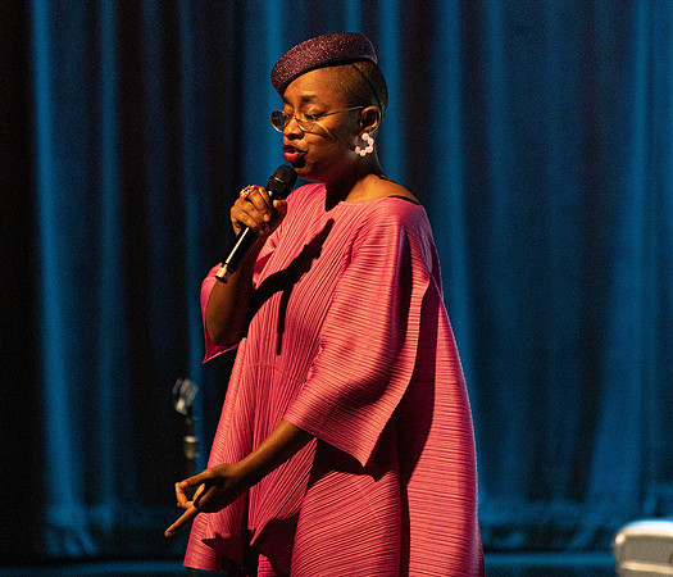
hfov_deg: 3.8
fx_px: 10251
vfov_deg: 3.2
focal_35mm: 500
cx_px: 400
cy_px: 267
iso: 3200
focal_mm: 397
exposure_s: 1/250
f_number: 5.6
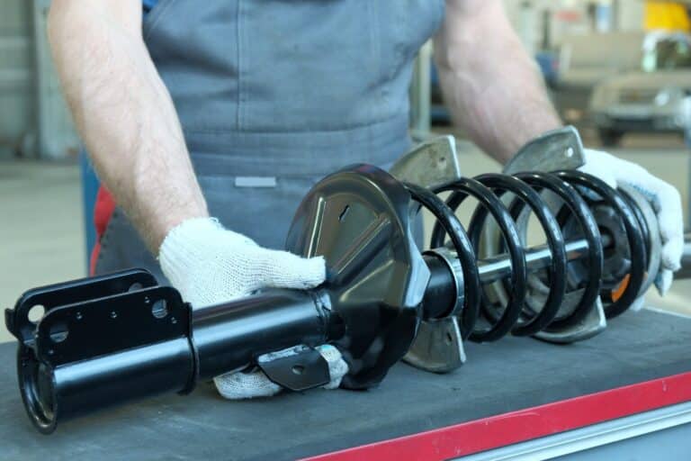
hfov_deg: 36.9
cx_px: 346
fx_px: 1036
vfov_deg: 25.1
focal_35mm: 54
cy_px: 230
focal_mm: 35.8
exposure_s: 1/26
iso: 800
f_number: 4.5
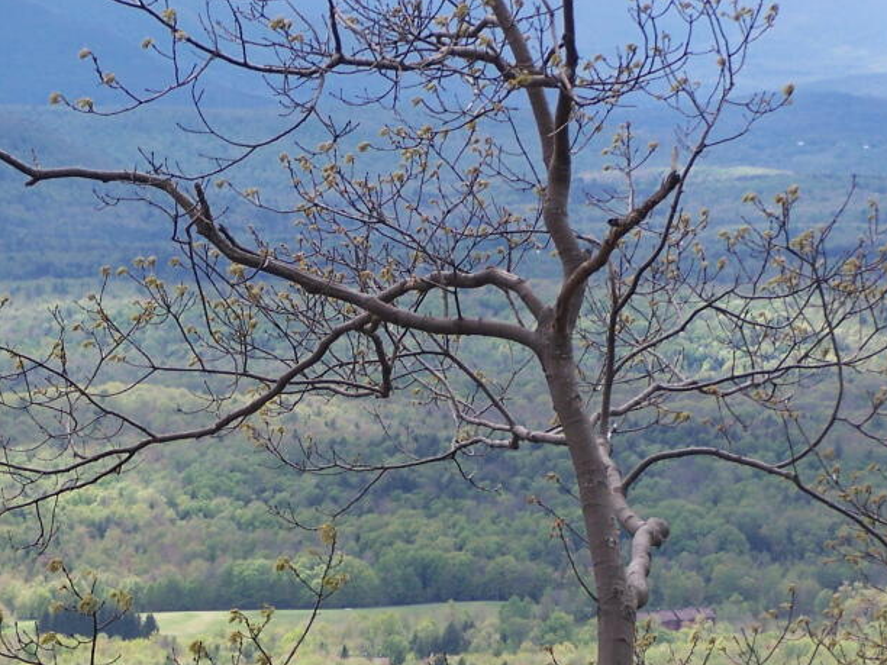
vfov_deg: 6.9
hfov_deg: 9.2
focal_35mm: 214
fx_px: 5484
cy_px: 448
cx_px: 277
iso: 80
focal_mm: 21.2
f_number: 3.2
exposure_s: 1/500
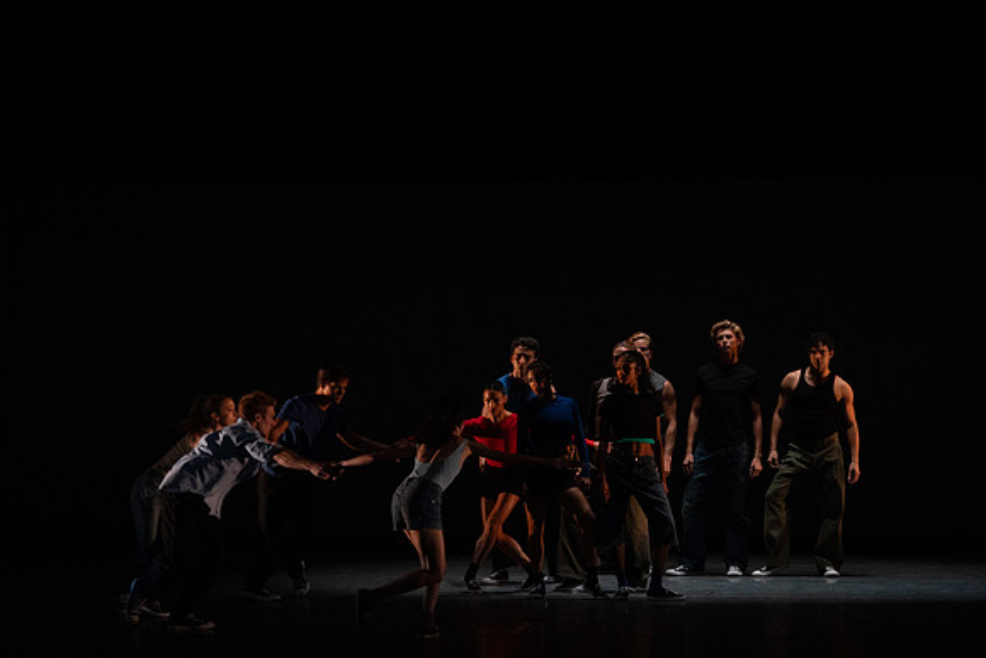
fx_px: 4109
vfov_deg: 9.2
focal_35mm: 150
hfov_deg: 13.7
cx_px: 493
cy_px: 329
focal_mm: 150
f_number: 5
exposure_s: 1/400
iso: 8000
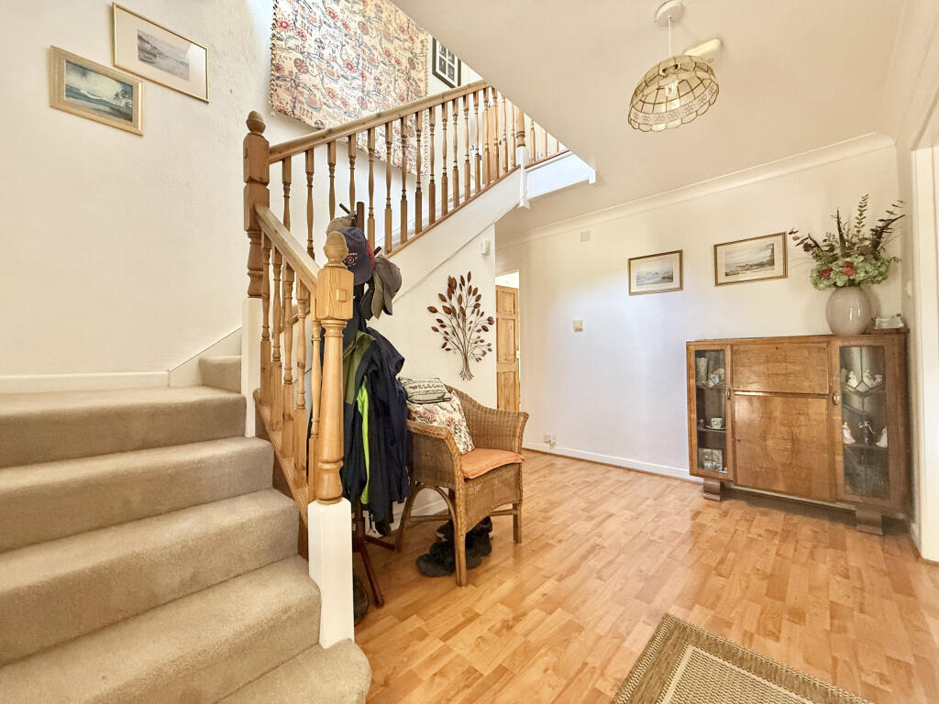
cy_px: 352
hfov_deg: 102.1
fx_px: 380
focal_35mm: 14
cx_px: 470
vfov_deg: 85.7
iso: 400
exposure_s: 1/60
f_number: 2.2
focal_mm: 2.22
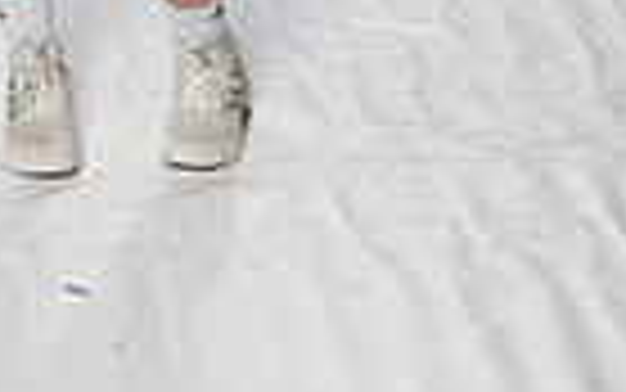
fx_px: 2645
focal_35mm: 155
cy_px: -554
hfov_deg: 13.4
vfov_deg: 7.8
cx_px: 63
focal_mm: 47
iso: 640
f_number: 8
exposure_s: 1/250
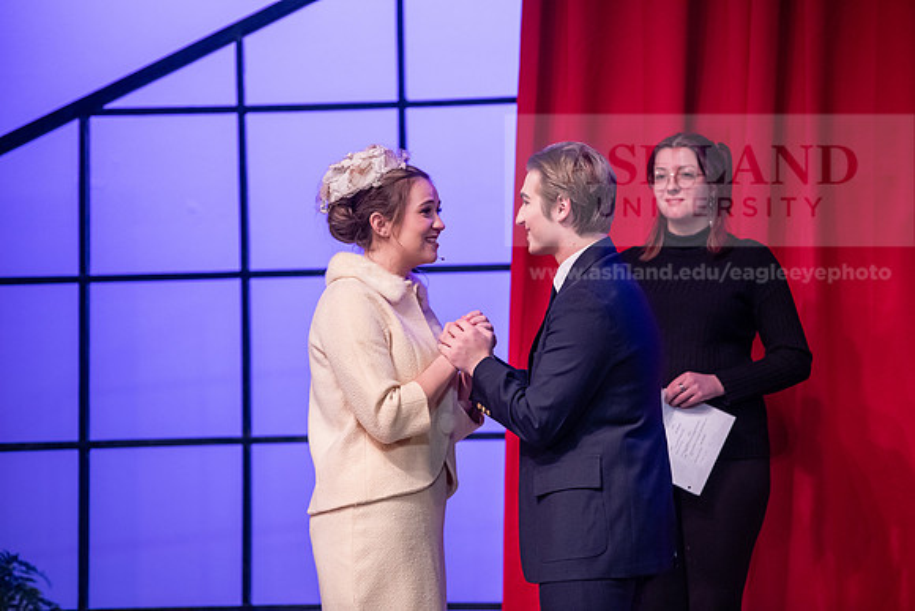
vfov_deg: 7.6
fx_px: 4576
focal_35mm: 180
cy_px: 306
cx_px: 458
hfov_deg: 11.4
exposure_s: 1/200
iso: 3200
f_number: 3.2
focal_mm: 180
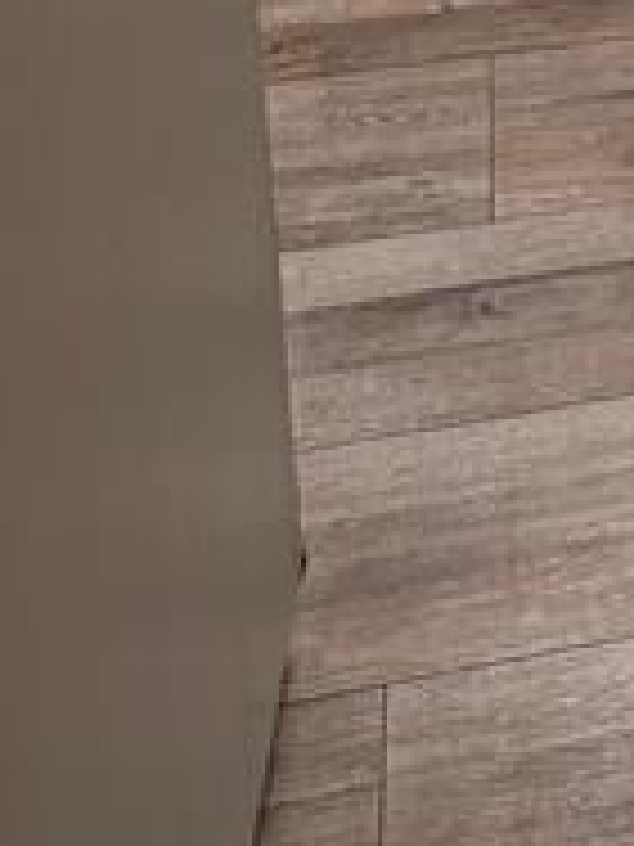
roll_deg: -4.7
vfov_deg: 15.8
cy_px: -846
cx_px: 1214
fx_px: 2393
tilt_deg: -19.0
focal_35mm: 98
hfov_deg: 13.3
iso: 160
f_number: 1.78
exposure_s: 1/155
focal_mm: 6.76
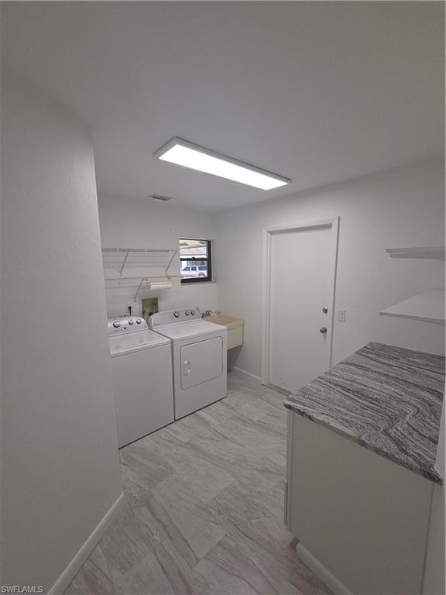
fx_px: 223
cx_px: 223
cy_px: 298
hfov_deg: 89.9
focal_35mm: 13
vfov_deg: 106.2
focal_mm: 2.2
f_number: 2.2
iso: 50
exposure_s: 1/60
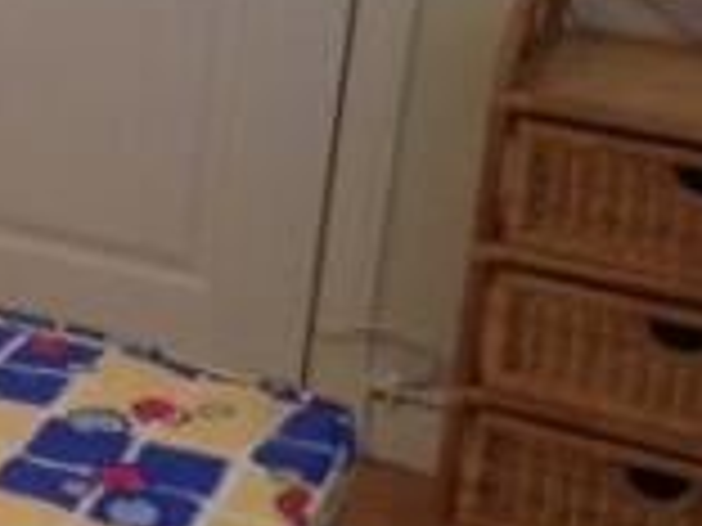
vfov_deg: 11.9
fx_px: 2494
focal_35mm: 123
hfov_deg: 14.0
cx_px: -601
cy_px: -16
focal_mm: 4.12
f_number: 2.4
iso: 125
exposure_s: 1/20
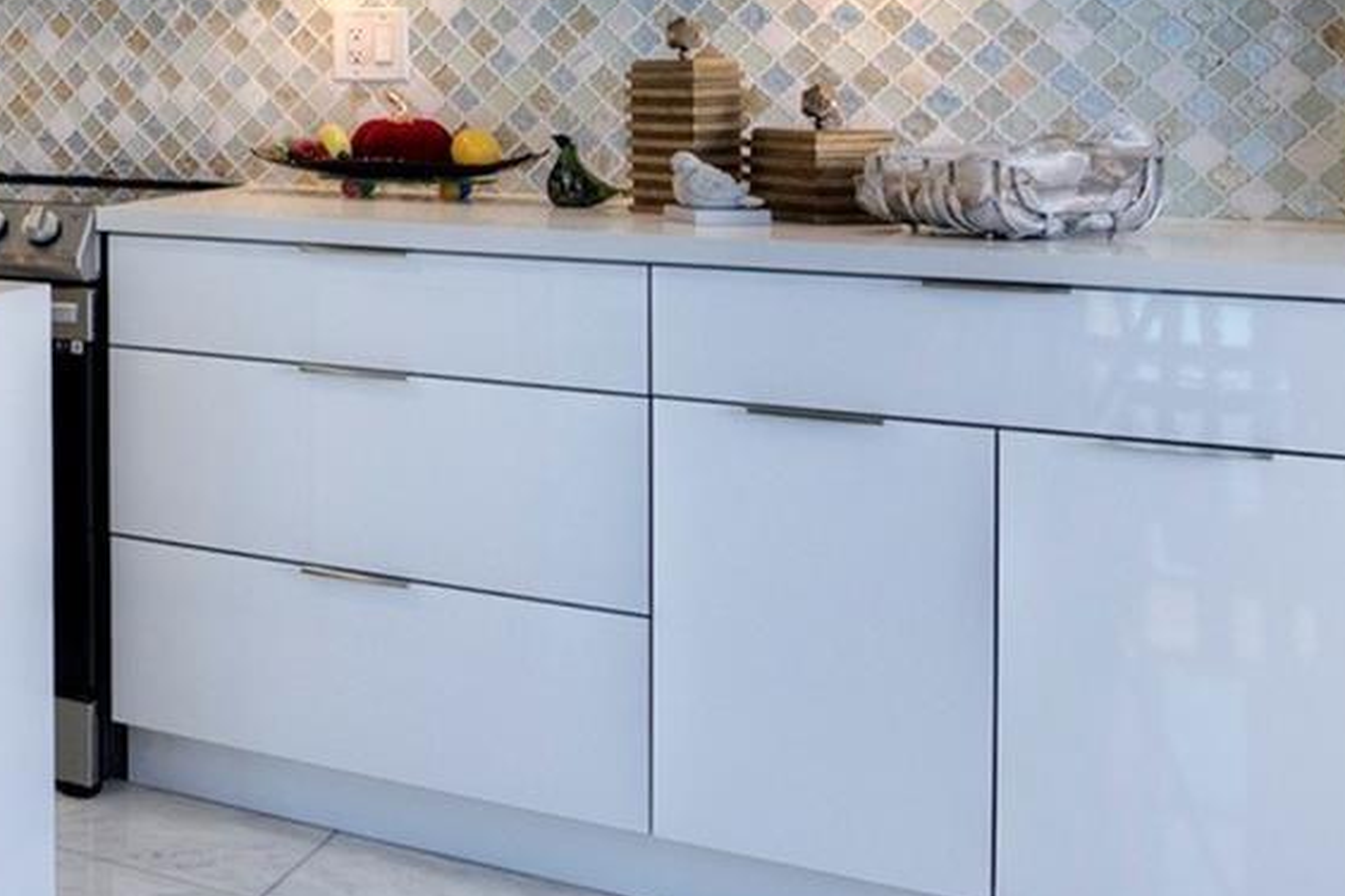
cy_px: 19
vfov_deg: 24.0
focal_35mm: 54
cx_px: -416
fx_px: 2017
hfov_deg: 29.5
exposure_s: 1/30
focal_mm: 19
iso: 400
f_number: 8
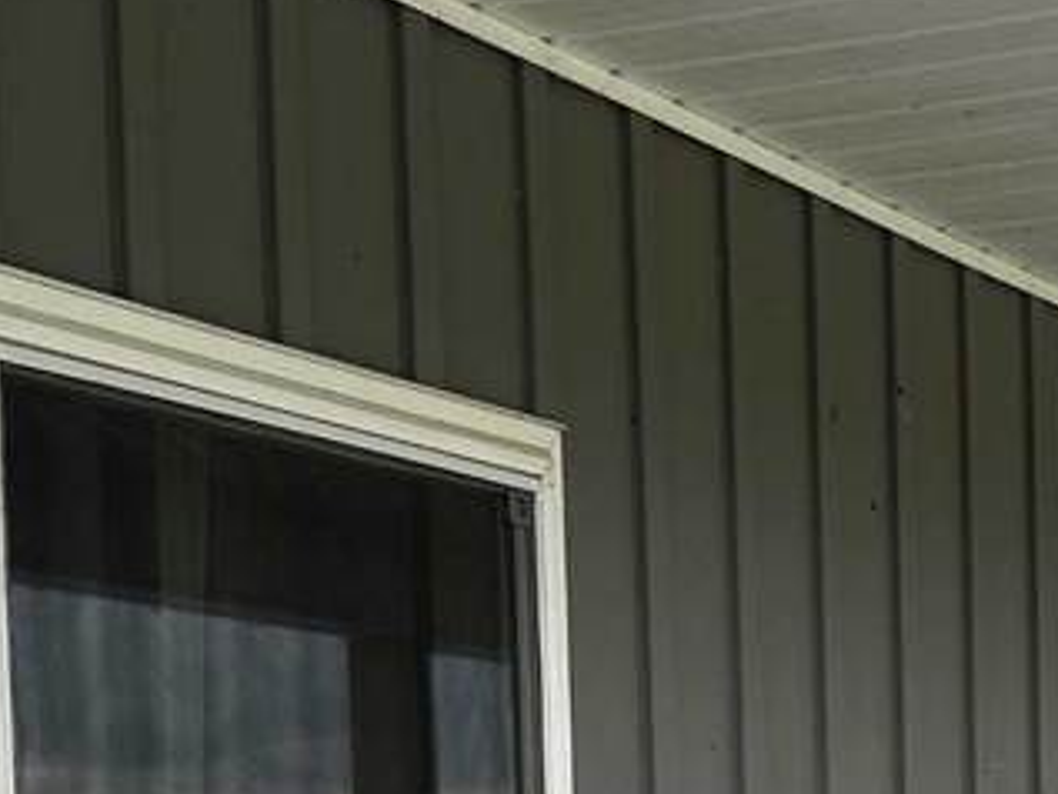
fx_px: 2966
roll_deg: +0.8
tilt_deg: -3.6
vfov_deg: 14.4
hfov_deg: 19.6
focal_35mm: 97
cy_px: 1151
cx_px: 1058
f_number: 1.78
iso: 80
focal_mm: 6.86
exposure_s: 1/709
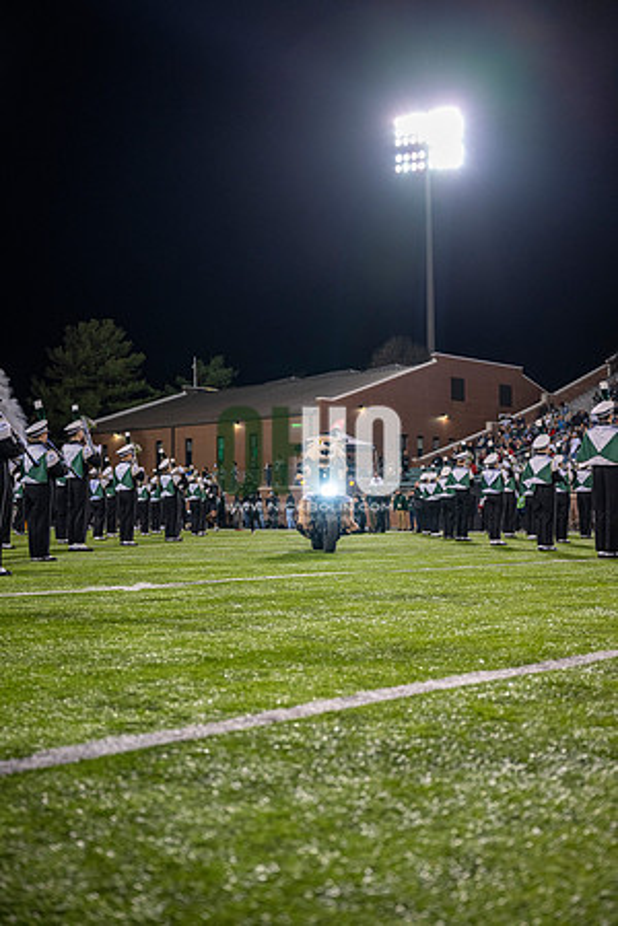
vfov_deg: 46.4
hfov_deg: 31.9
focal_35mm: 42
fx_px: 1081
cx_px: 309
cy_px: 463
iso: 1250
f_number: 3.2
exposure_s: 1/500
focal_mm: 42
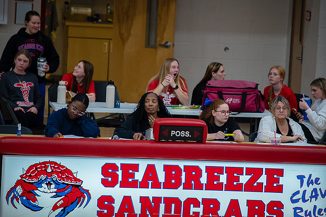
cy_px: 108
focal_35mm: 300
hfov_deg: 6.9
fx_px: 2715
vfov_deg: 4.6
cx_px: 163
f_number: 5.6
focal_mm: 300
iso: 1250
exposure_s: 1/320
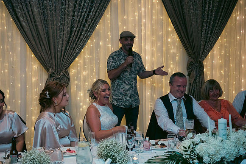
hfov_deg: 36.2
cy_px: 82
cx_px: 123
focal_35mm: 55
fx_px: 376
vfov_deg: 24.6
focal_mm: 55
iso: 800
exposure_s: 1/160
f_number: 3.5
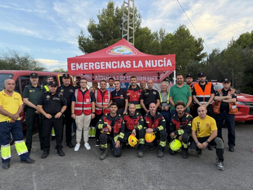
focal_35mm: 24
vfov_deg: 56.8
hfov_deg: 71.6
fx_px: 175
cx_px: 126
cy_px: 95
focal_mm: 6.76
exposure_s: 1/232
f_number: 1.78
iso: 160
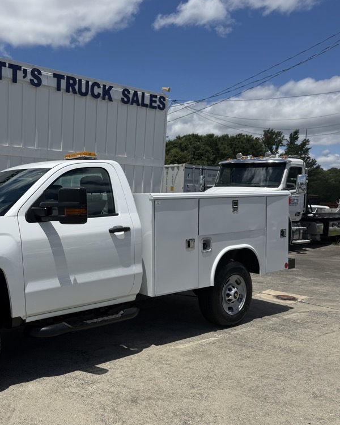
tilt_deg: -5.0
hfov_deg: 43.1
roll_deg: -1.7
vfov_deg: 55.7
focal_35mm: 32
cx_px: 54
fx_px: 403
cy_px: 214
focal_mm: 6.76
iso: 80
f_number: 1.78
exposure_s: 1/10309
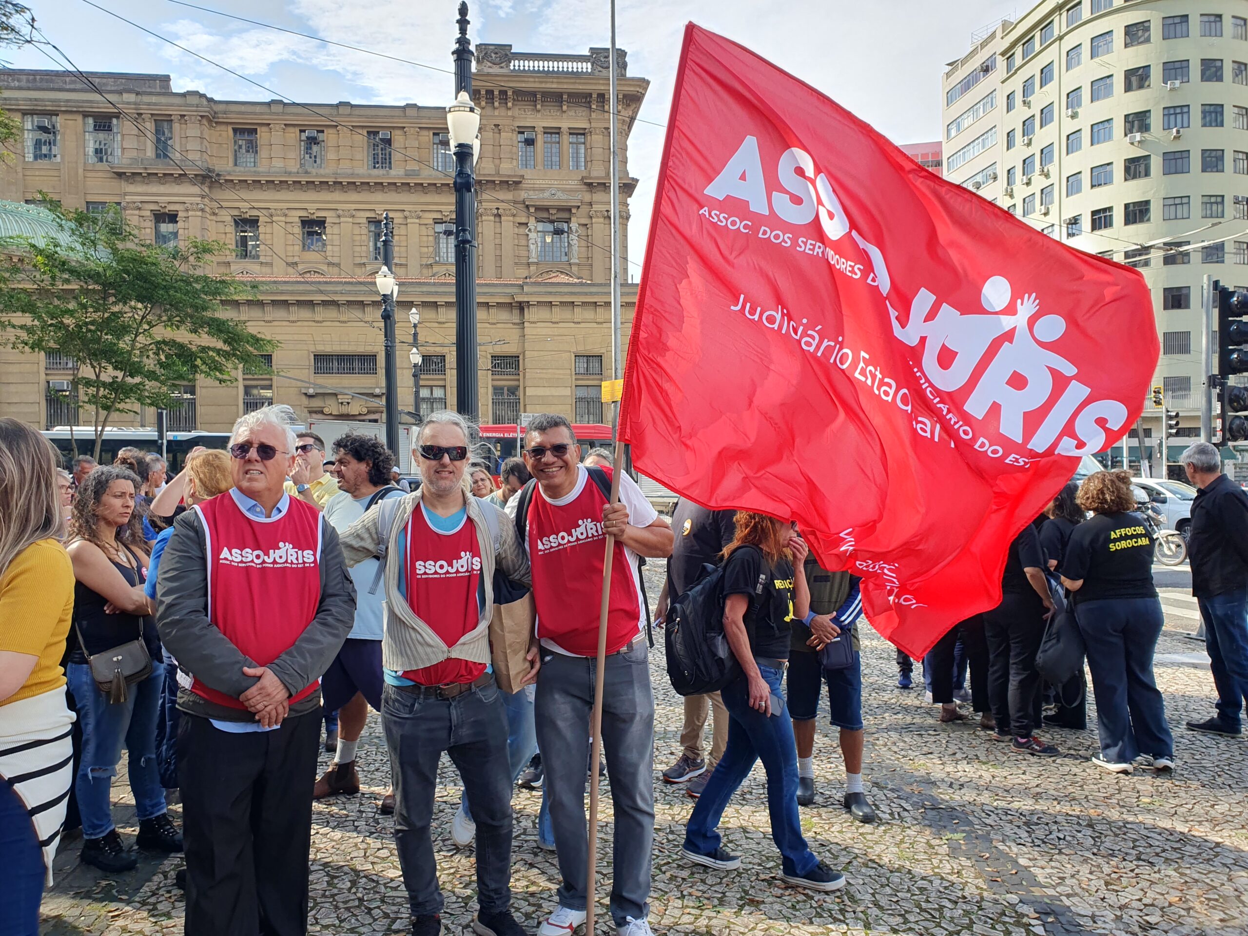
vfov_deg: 53.1
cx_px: 624
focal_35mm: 26
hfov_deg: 67.3
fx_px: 937
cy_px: 468
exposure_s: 1/453
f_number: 2.4
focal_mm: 4.32
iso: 50
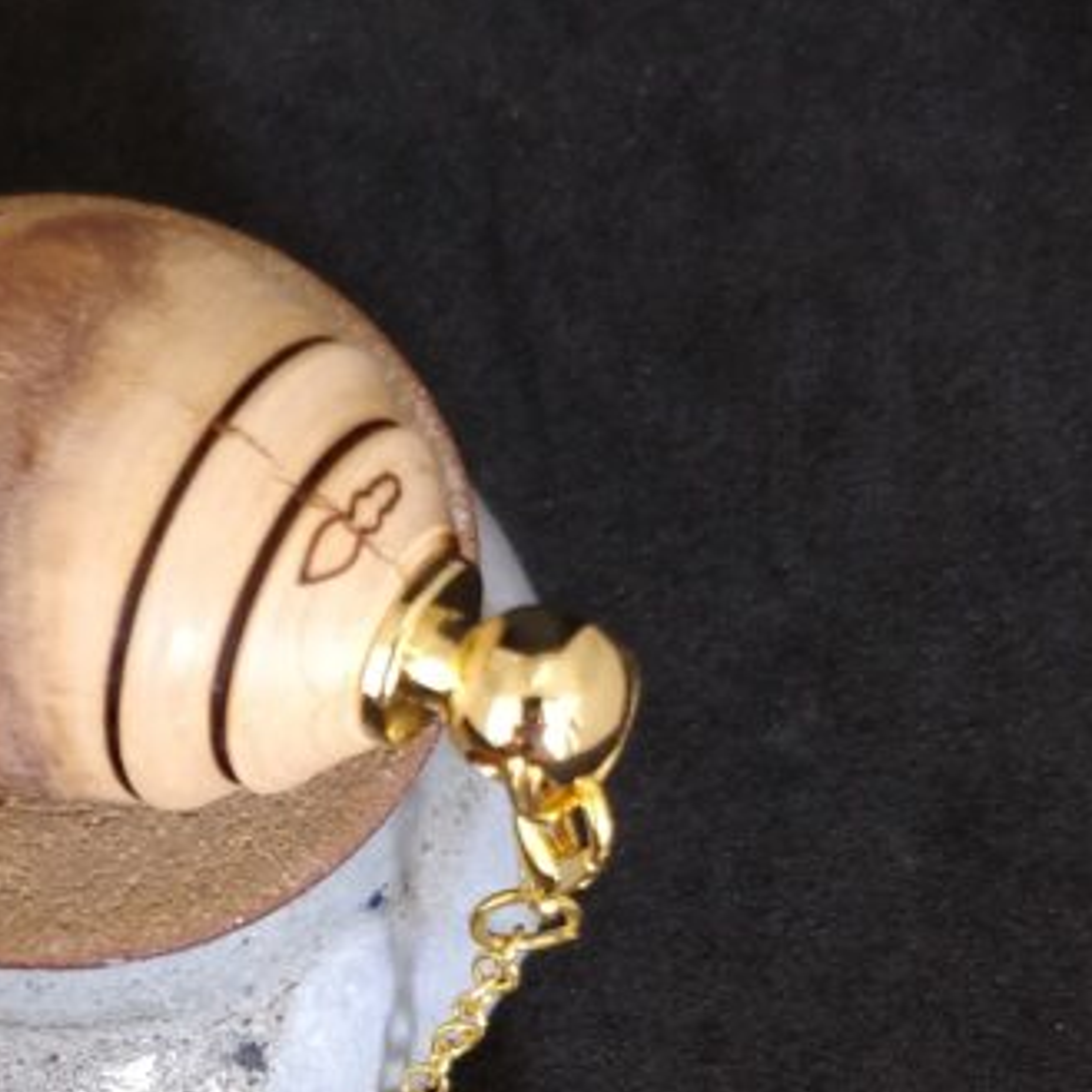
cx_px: -40
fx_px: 2356
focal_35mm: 66
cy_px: 883
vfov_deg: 25.6
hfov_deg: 24.7
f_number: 1.7
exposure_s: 1/33
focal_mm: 4.1
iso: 1250
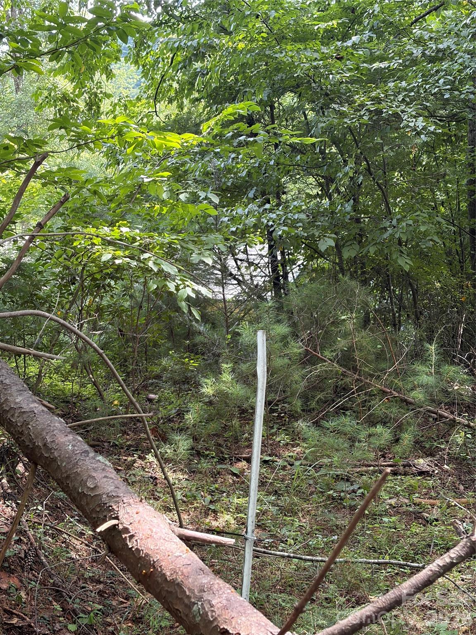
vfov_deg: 36.8
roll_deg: +1.7
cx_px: 238
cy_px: 318
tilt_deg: -10.8
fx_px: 953
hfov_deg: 28.0
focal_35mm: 52
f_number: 1.6
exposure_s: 1/85
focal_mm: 5.96
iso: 50
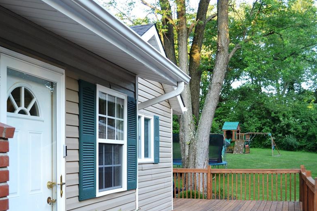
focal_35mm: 46
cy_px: 144
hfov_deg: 42.4
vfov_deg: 29.0
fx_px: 405
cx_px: 119
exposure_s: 1/80
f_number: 4.5
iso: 400
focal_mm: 22
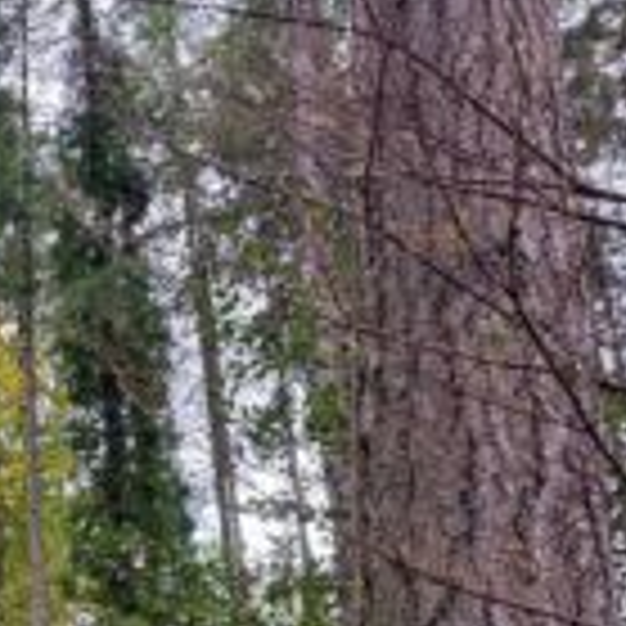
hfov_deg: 24.0
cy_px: 662
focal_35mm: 66
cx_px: -104
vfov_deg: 24.6
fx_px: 1350
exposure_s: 1/121
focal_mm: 5.96
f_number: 1.6
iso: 80
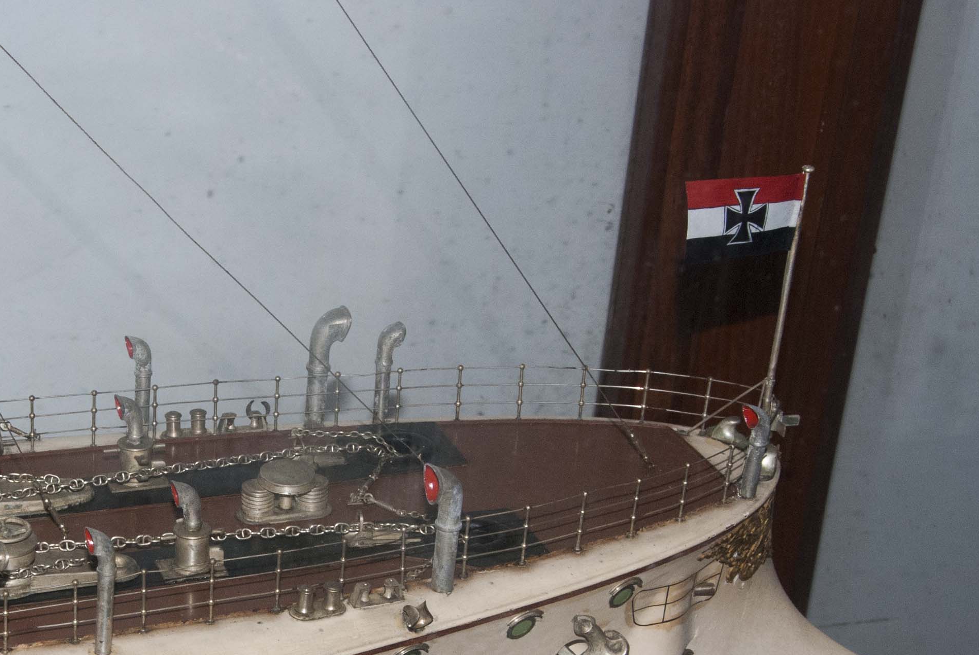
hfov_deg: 19.5
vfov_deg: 13.1
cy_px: 568
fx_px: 2831
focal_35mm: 104
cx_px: 226
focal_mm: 34
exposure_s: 1/60
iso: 400
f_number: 13
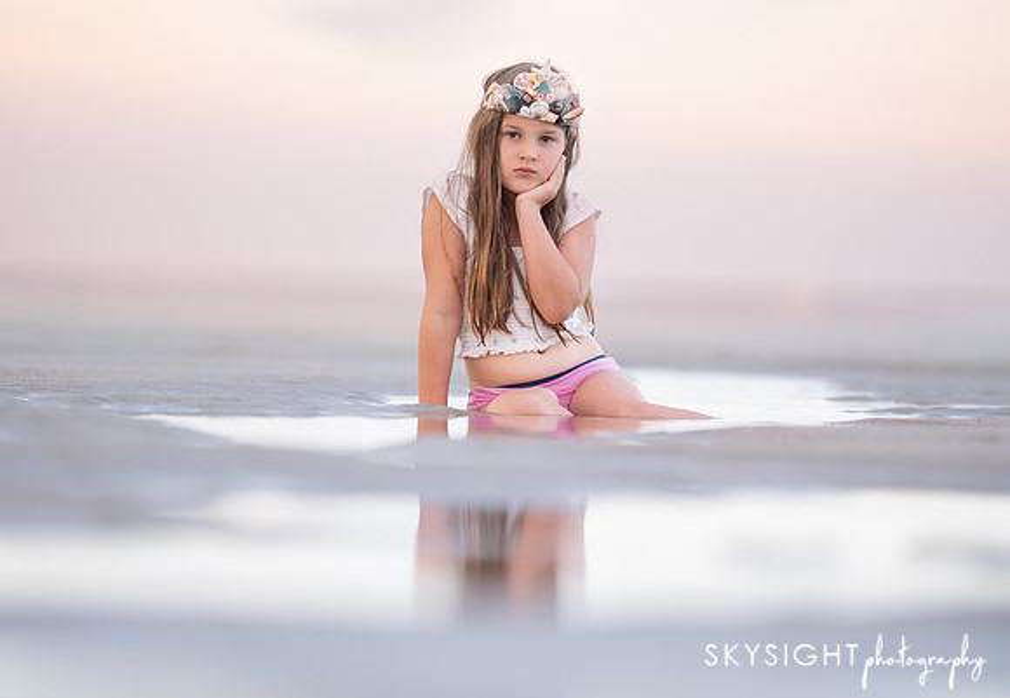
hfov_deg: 9.2
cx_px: 456
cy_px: 364
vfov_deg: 6.4
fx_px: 6271
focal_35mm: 221
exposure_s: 1/80
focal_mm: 200
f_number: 2.8
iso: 320
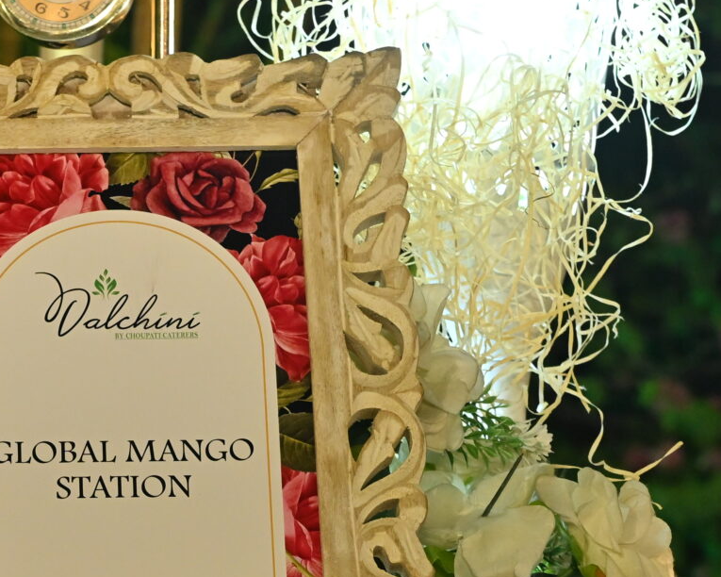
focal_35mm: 157
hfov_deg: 12.2
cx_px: 136
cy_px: 610
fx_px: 3350
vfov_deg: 9.8
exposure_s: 1/200
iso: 1600
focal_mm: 50
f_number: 4.5
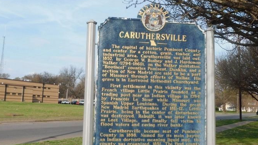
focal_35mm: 39
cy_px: 79
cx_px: 139
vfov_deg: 30.4
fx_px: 267
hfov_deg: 51.5
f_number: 3.2
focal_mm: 5.3
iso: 125
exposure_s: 1/1250
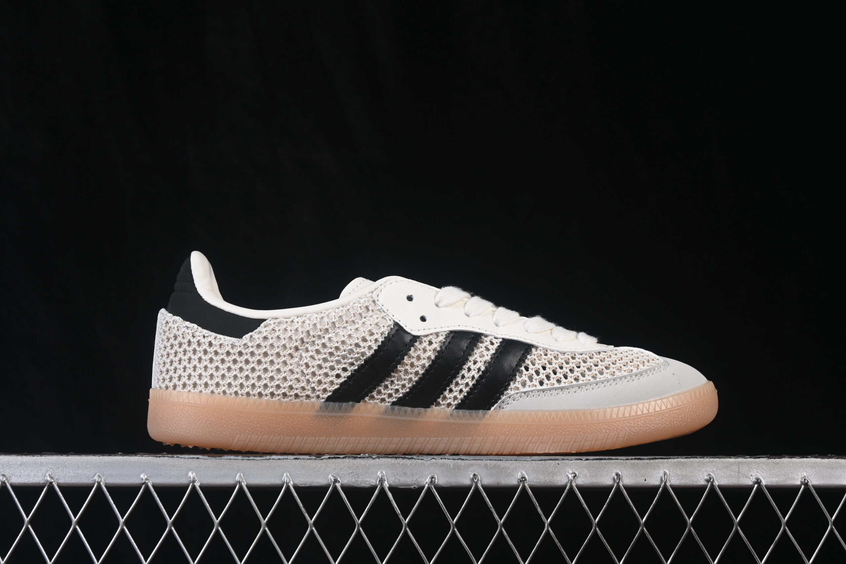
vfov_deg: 18.2
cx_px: 423
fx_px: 1762
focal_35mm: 75
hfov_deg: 27.0
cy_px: 282
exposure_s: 1/80
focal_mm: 50
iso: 160
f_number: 8
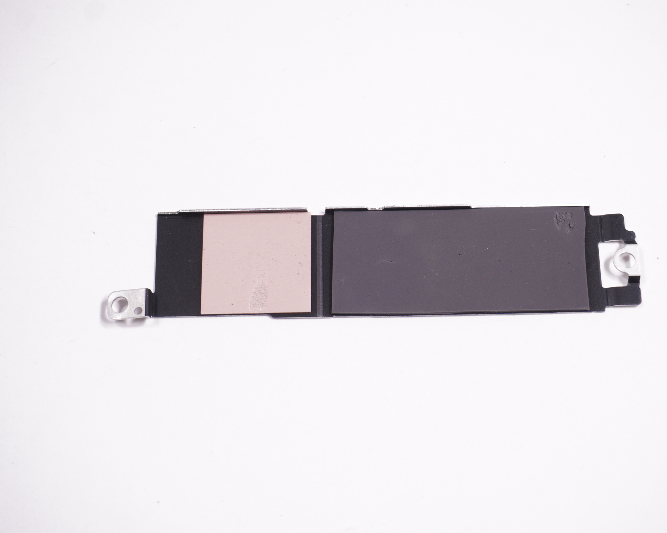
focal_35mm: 67
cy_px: 265
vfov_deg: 23.0
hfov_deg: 28.5
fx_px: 1314
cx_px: 373
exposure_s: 1/160
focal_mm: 39
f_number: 5.6
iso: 400
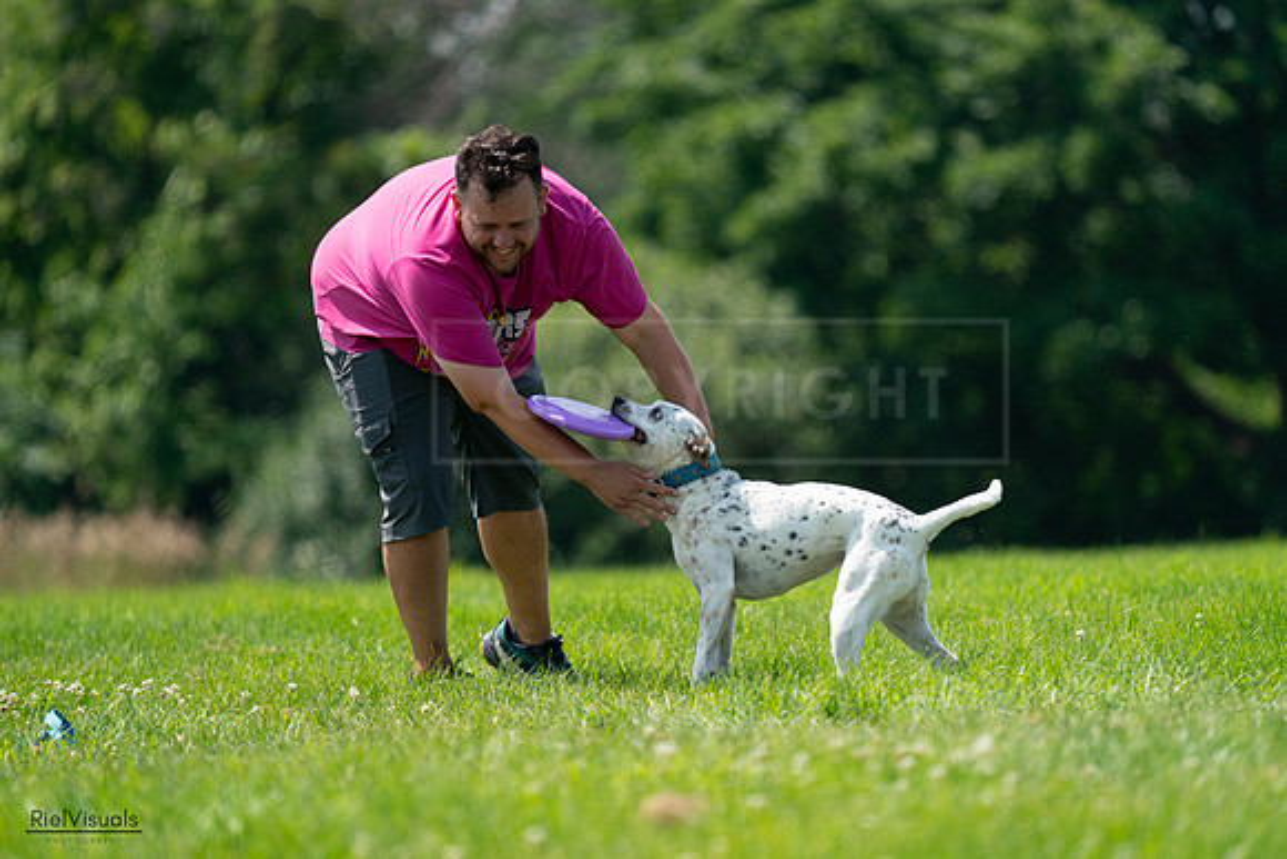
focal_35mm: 463
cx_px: 644
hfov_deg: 4.5
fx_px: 16555
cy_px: 430
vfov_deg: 3.0
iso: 1250
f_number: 6.3
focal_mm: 463
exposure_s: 1/4000
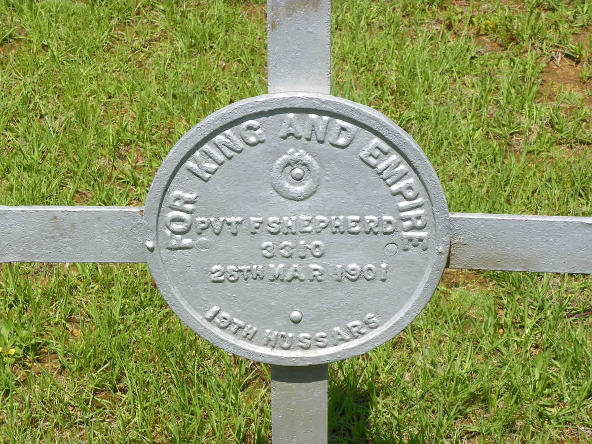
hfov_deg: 21.8
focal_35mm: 90
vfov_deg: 16.4
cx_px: 296
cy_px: 222
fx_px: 1539
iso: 64
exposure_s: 1/250
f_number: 5.6
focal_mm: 16
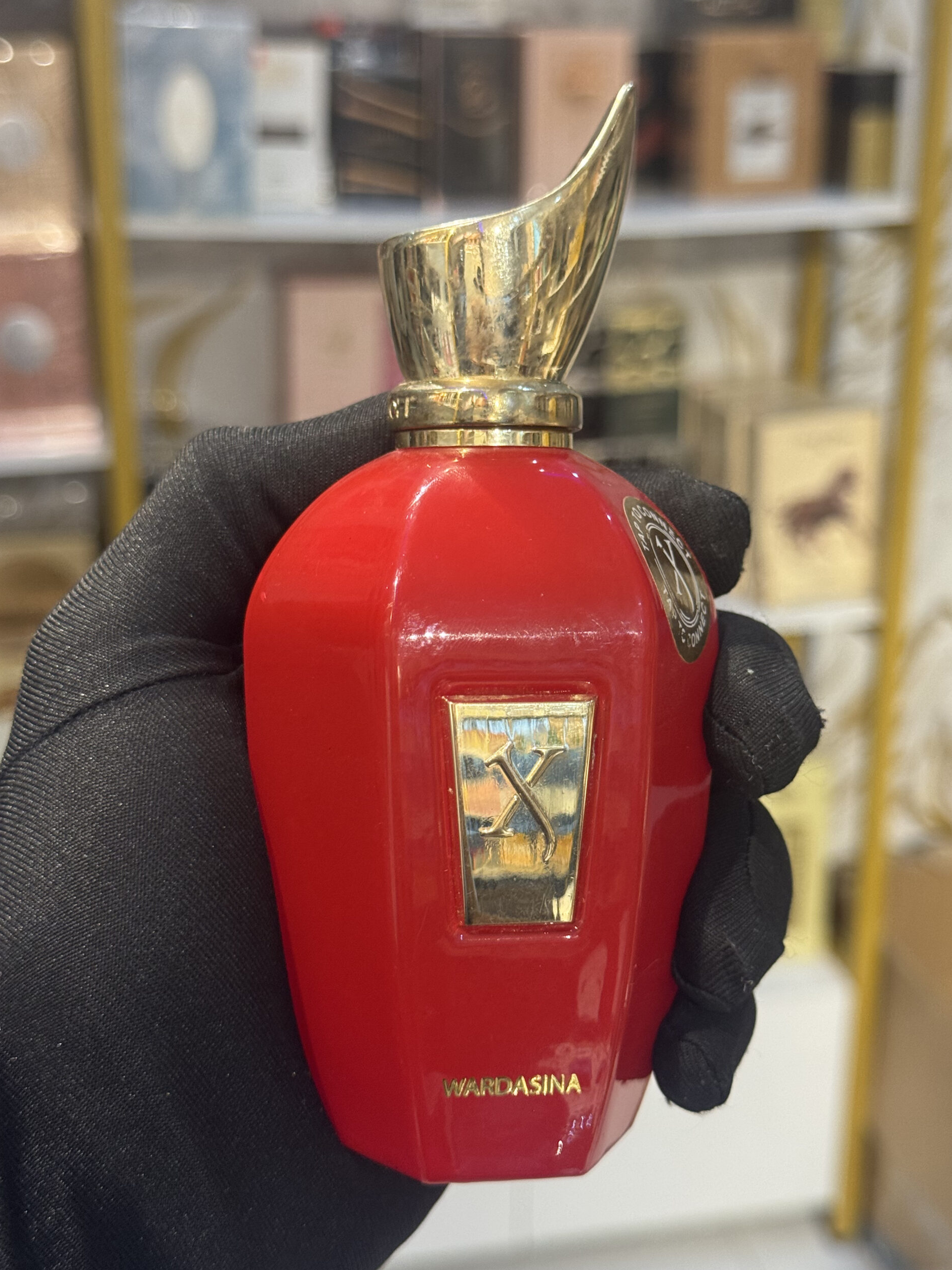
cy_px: 623
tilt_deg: -19.9
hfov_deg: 29.7
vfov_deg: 38.9
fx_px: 1797
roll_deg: -0.8
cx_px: 484
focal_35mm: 49
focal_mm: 6.76
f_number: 1.78
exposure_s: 1/33
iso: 200
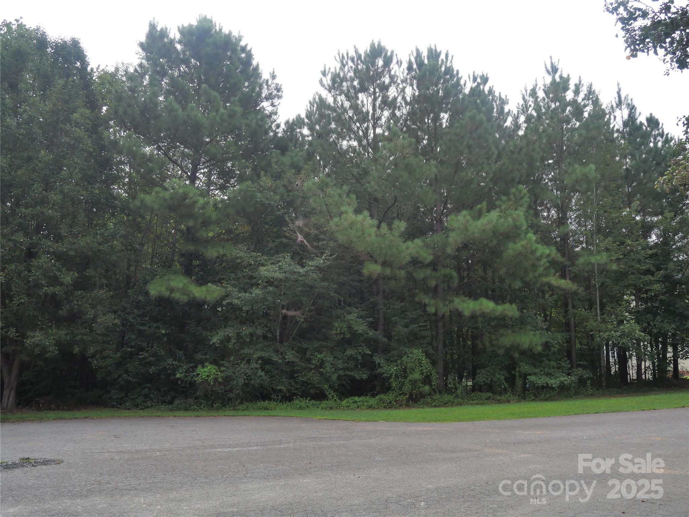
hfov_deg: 71.6
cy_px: 258
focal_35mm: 24
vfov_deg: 56.8
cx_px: 344
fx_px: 478
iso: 400
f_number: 5
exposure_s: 1/800
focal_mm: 12
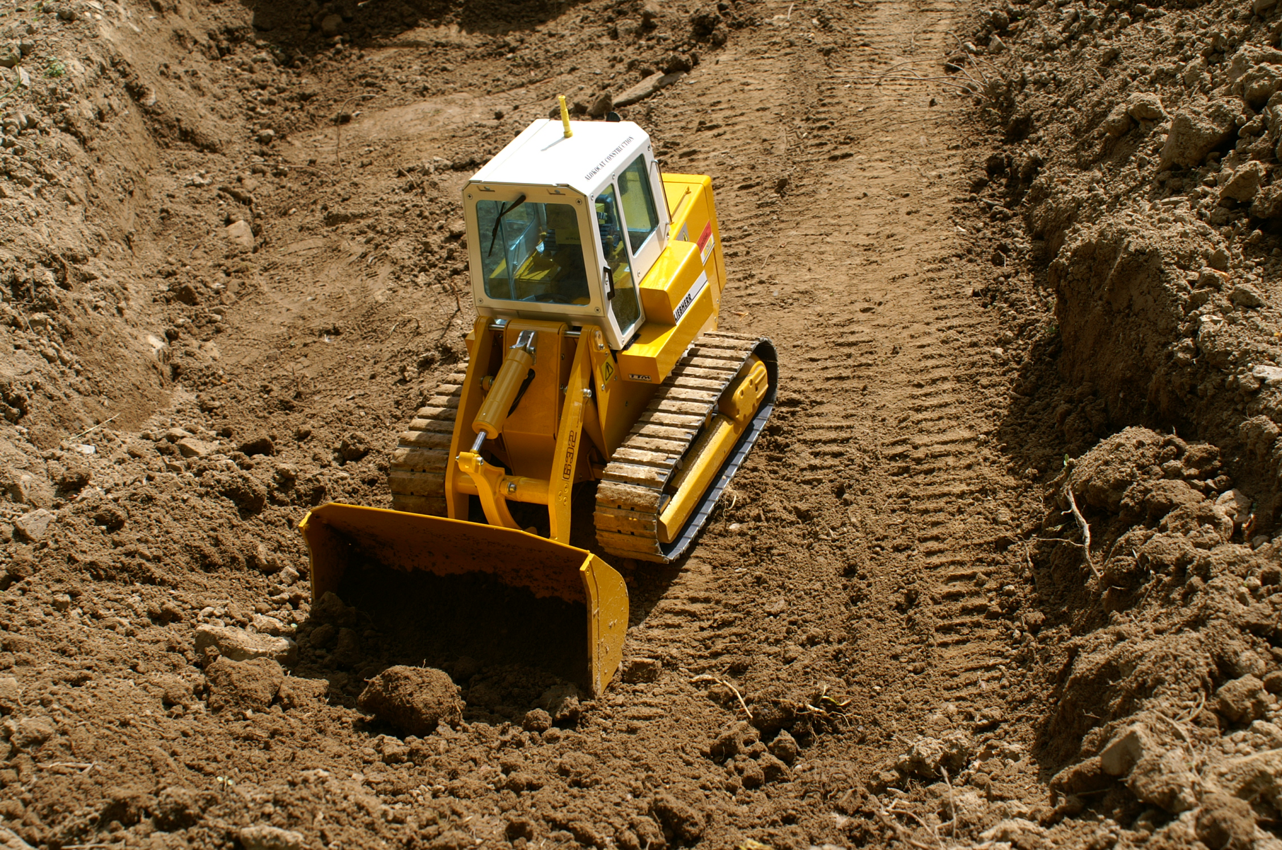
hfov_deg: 43.7
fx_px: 1600
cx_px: 641
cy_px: 425
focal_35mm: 45
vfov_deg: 29.8
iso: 100
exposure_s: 1/200
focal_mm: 30
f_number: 9
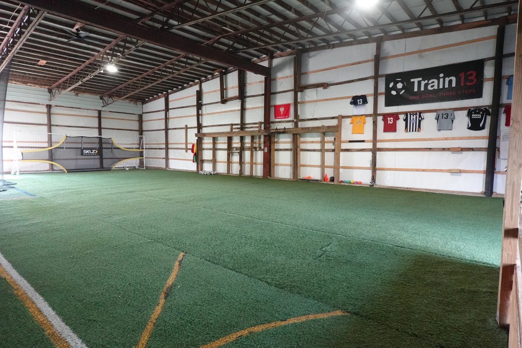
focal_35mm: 20
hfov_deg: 84.0
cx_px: 261
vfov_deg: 61.9
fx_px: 290
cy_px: 174
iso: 2500
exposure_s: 1/100
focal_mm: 7.6
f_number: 4
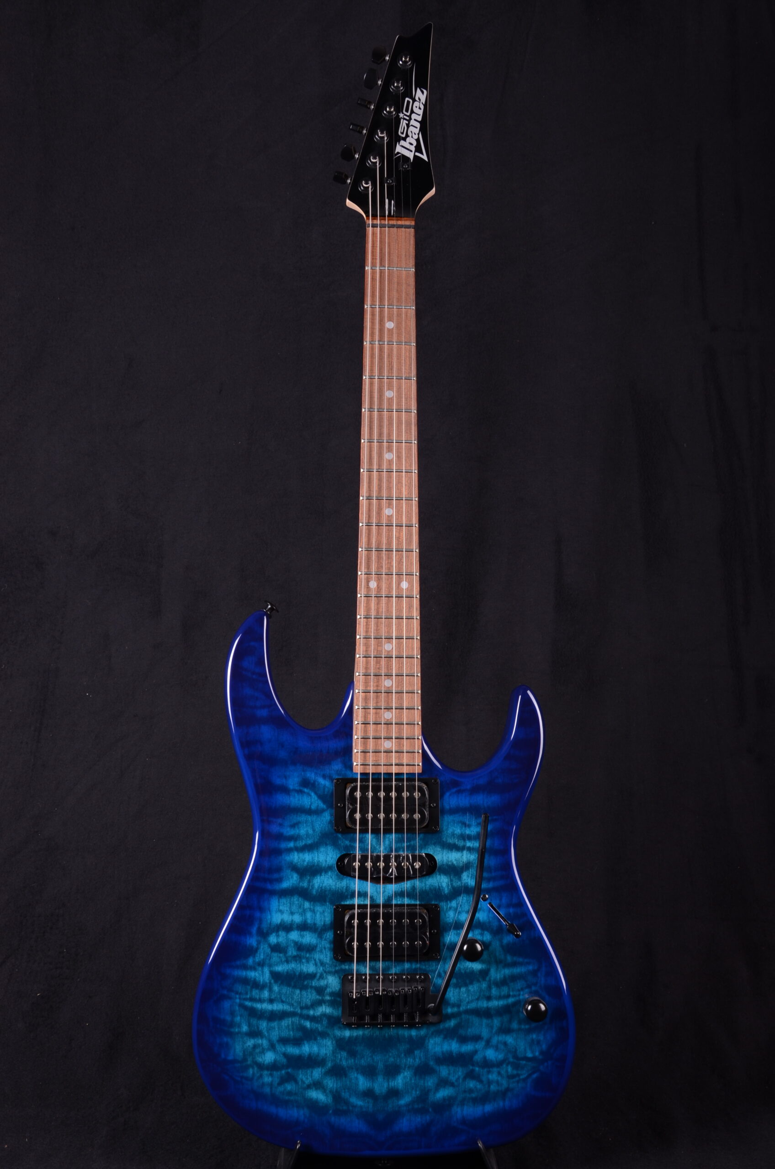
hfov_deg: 29.7
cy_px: 584
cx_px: 388
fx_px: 1459
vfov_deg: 43.7
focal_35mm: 45
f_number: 11
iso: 200
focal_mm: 30
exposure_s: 1/200
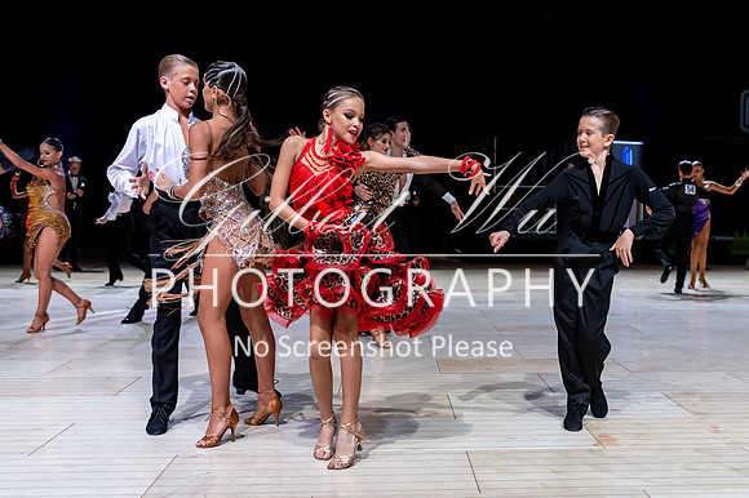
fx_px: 896
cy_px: 256
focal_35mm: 43
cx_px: 461
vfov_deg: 31.1
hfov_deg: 45.0
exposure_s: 1/400
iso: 3200
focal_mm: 35
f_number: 2.8
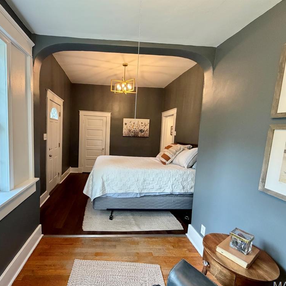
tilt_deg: -6.1
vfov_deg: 84.0
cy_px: 147
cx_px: 115
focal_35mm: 17
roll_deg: -1.7
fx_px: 159
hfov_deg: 83.0
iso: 500
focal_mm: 2.22
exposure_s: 1/60
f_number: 2.2
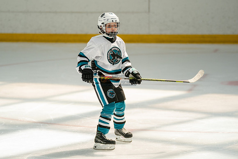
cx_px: 103
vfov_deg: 6.6
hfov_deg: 9.9
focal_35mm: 207
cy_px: 72
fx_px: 1368
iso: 1600
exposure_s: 1/5000
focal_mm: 176
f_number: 3.2
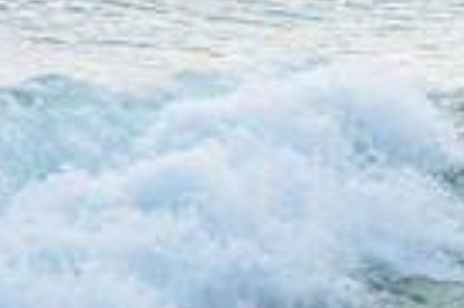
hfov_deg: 1.0
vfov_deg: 0.7
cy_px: 215
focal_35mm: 2081
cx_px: 1197
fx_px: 26790
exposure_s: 1/1600
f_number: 10
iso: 400
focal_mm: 400
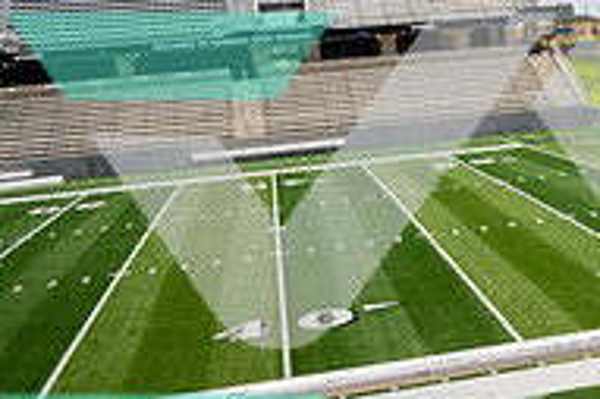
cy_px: 181
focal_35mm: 73
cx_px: 807
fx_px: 1216
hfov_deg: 23.9
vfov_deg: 18.6
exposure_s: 1/250
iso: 100
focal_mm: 24
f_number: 7.1
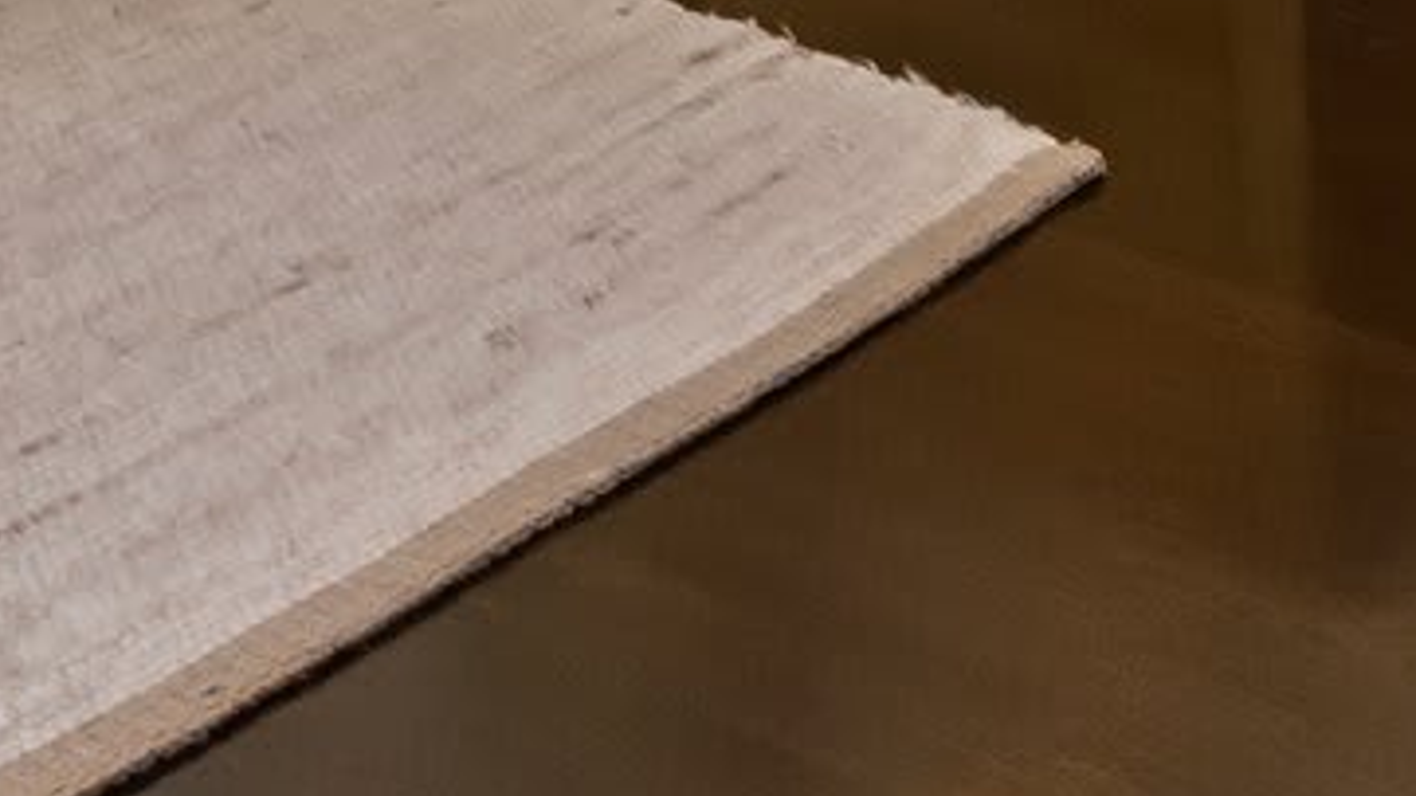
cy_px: -1280
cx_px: -922
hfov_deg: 18.8
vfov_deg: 10.5
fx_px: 3567
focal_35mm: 95
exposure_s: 1/30
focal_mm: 16
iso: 5000
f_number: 11
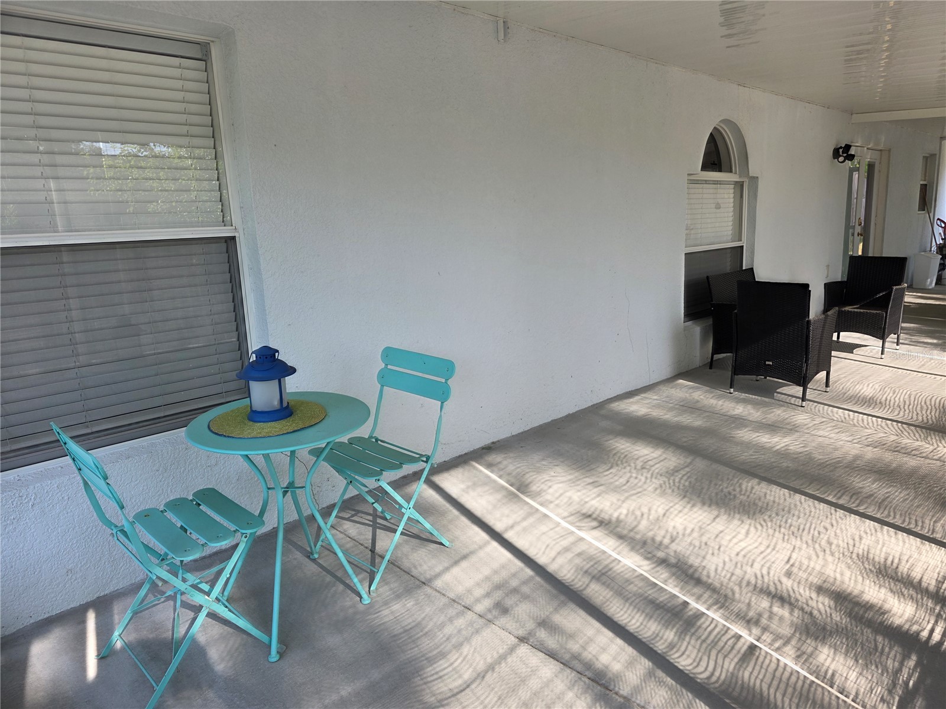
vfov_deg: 58.9
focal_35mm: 23
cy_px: 354
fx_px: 629
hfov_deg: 73.9
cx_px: 473
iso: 64
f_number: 1.7
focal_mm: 6.3
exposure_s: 1/180
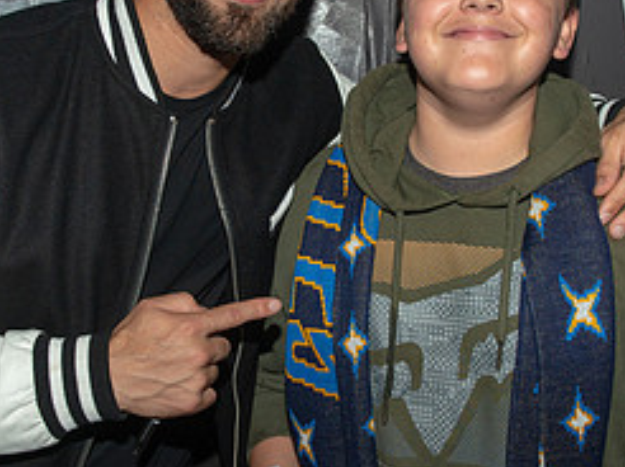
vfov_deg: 24.8
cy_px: 230
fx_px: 1064
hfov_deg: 32.7
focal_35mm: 59
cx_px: 300
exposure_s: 1/160
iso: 320
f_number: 5
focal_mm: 26
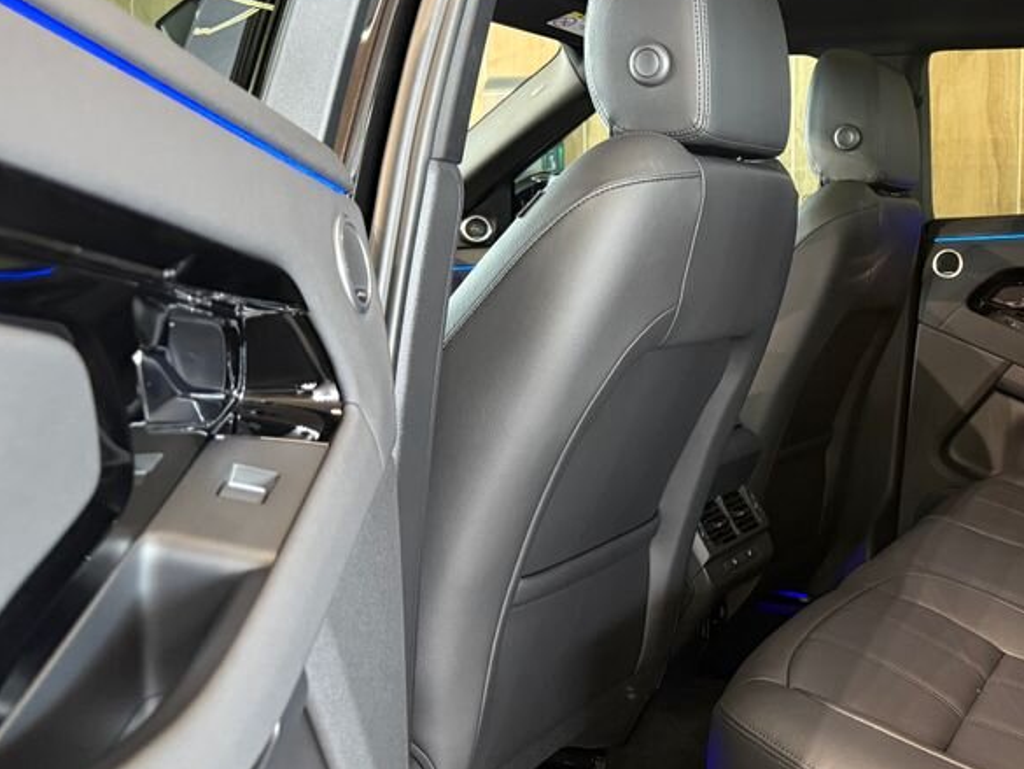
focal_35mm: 42
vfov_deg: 34.3
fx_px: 1243
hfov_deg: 42.2
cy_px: 338
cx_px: 863
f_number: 1.78
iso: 640
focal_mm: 6.76
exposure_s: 1/50
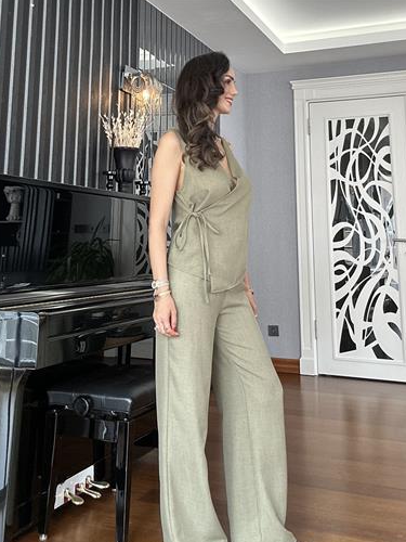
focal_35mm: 32
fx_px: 500
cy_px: 283
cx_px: 201
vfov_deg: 56.8
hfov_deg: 44.2
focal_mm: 2.69
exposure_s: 1/50
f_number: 1.9
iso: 40
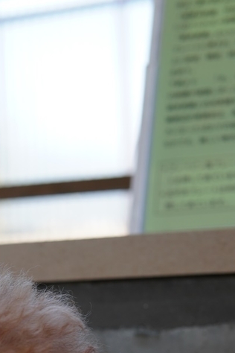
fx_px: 1116
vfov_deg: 17.6
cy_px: 331
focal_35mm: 114
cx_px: 10
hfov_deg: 11.9
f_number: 4
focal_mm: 30
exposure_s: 1/60
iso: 100
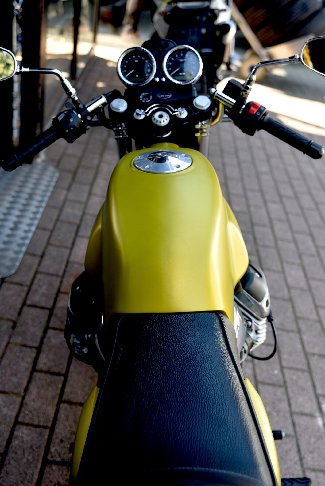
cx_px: 162
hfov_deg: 29.9
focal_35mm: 45
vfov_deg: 43.6
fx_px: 609
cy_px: 243
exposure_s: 1/60
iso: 100
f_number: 4
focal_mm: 45
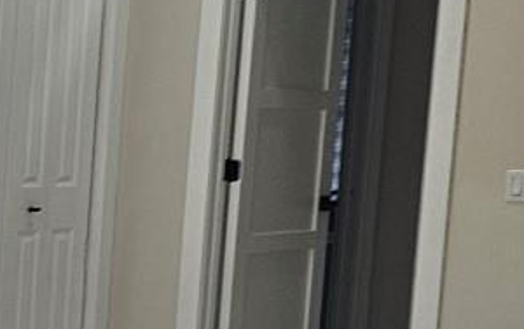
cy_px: 299
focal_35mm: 130
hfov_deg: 13.4
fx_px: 1858
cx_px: -569
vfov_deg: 10.0
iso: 64
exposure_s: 1/120
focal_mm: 6.3
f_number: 1.7
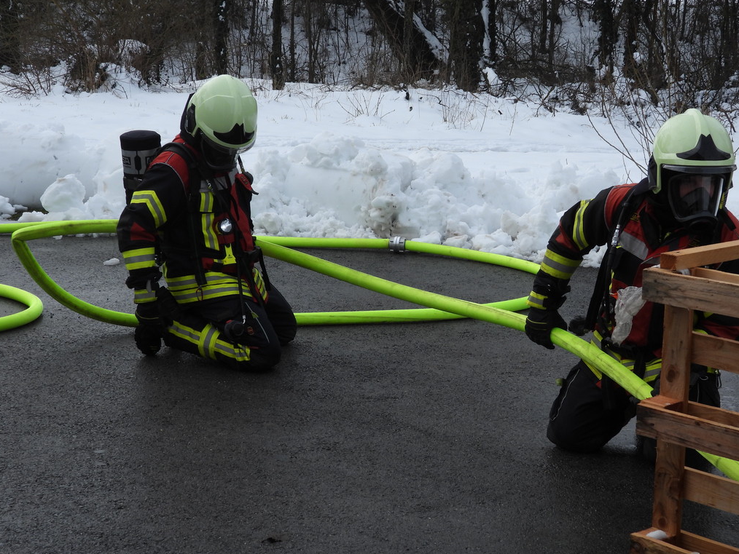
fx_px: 1516
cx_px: 410
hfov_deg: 27.4
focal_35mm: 71
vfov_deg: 20.7
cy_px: 280
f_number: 3.5
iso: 100
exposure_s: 1/1250
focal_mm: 10.7
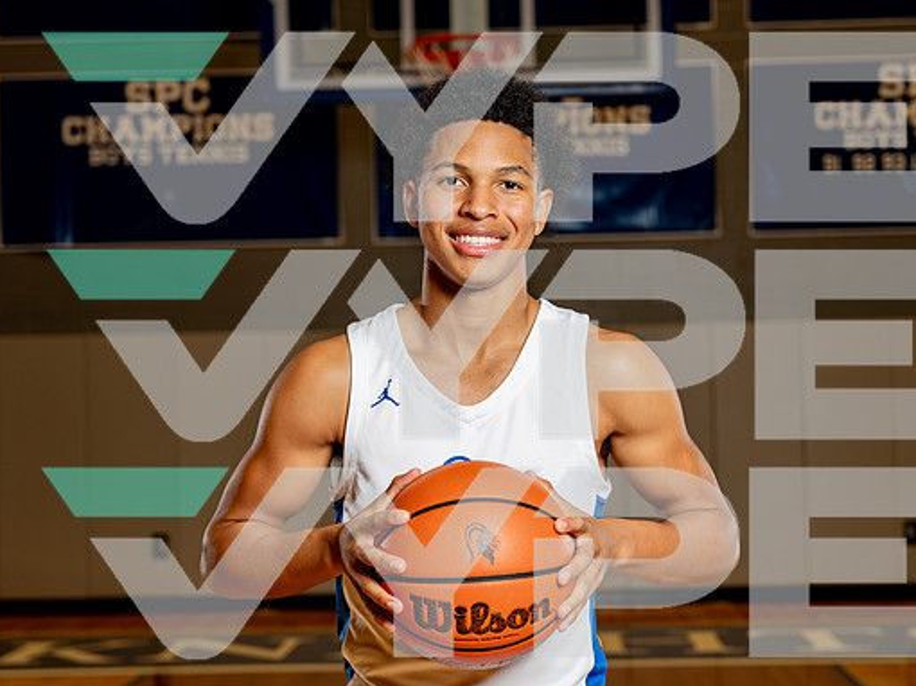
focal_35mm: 70
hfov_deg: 27.8
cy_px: 346
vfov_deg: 21.0
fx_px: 1851
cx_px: 505
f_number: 4
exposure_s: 1/250
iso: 250
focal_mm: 64
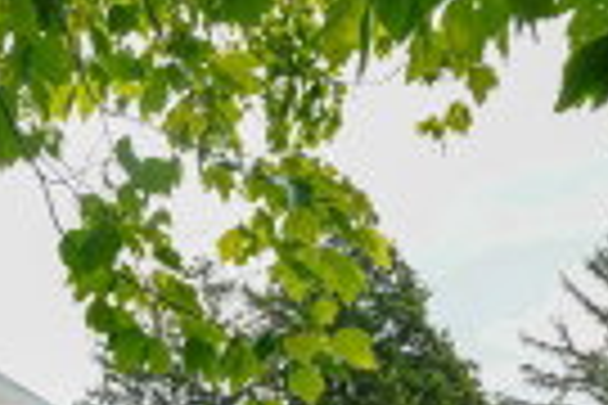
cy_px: 675
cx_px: -23
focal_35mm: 57
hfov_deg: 31.9
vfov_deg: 19.4
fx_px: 963
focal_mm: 10
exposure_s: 1/125
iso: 100
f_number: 5.6
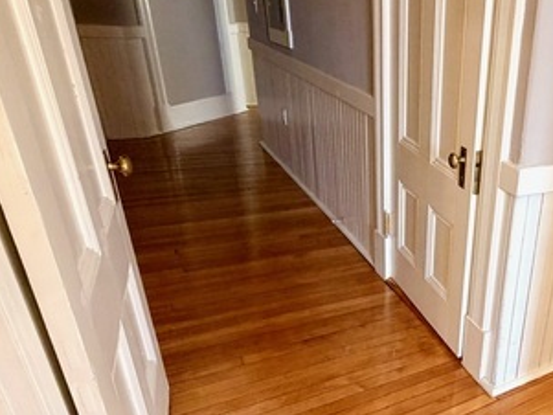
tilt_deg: -26.9
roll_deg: -6.0
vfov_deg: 45.1
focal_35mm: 31
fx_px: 495
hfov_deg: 51.7
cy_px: 259
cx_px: 493
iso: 250
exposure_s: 1/120
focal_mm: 2.22
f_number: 2.2
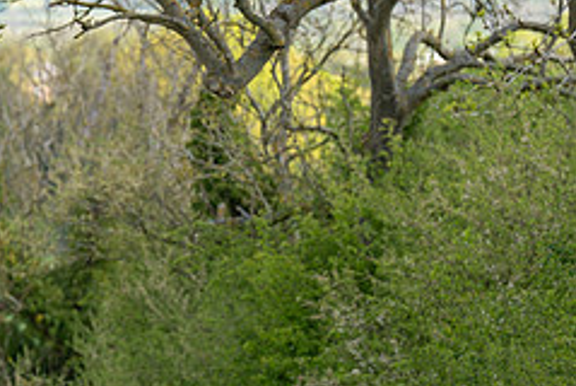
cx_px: -144
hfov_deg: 5.4
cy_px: 284
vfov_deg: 3.6
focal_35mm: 381
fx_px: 6103
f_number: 3.5
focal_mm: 145
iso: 200
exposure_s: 1/1000
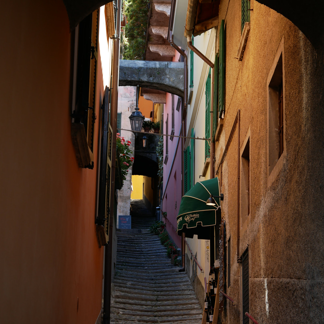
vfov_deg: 19.9
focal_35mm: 87
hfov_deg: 19.9
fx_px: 921
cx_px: 168
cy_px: 219
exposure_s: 1/160
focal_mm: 35
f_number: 4
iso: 200
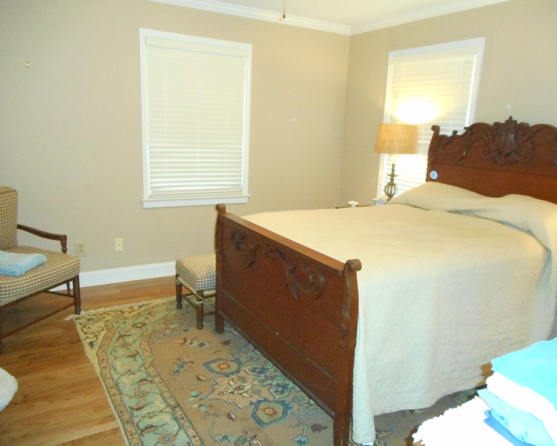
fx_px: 445
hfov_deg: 64.0
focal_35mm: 27
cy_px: 229
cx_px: 289
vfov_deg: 53.2
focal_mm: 4.5
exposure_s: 1/25
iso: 1100
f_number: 3.7
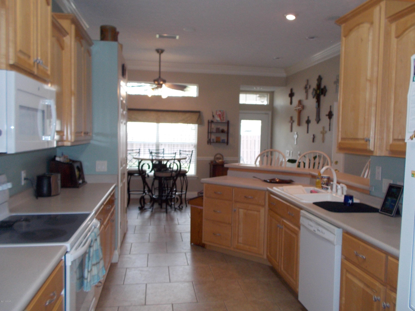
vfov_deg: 48.2
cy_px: 156
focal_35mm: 29
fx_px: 348
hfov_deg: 61.7
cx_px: 208
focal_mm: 4.1
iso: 125
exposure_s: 1/25
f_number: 3.3
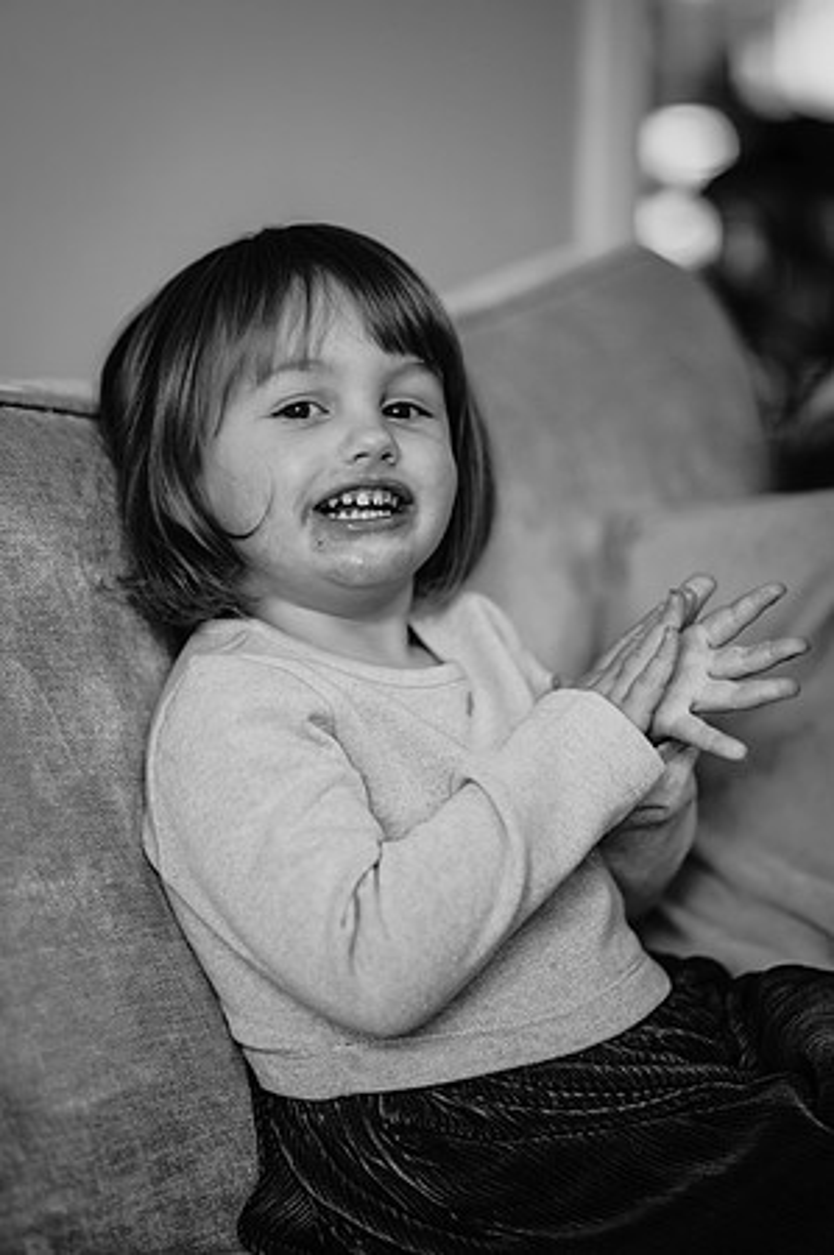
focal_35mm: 85
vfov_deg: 23.9
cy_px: 628
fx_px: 2960
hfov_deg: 16.0
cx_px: 417
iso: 180
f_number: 1.8
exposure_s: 1/160
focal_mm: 85
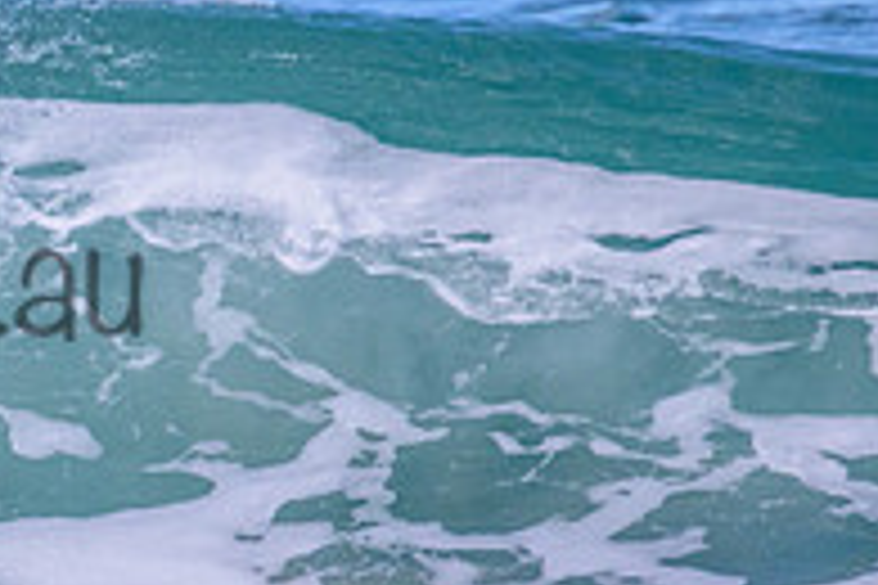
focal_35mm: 2385
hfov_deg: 0.9
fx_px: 58163
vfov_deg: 0.6
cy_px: 232
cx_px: -333
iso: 1800
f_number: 11
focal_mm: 800
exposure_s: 1/1600
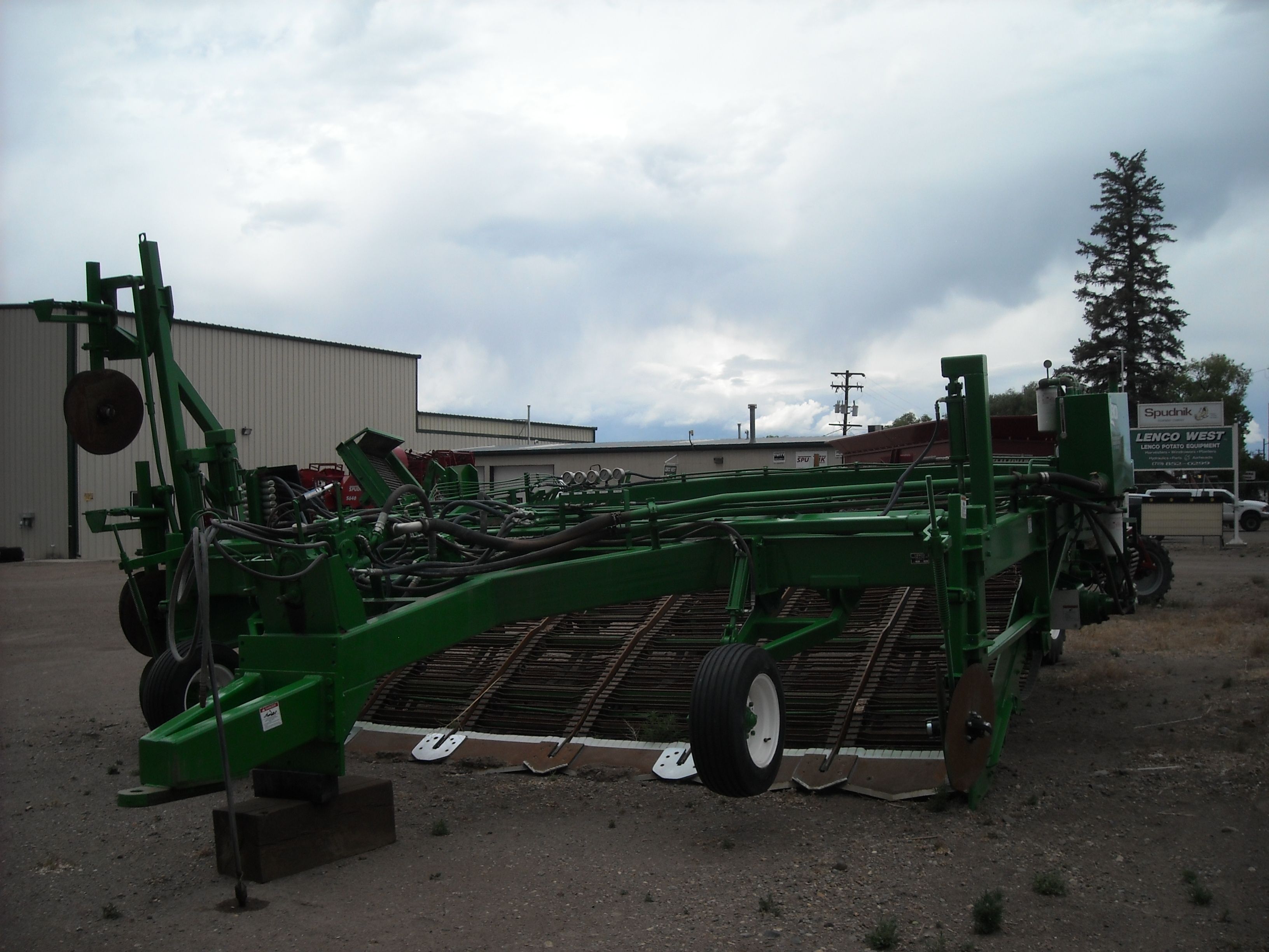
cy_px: 476
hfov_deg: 52.6
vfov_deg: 40.7
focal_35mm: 35
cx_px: 634
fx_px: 1283
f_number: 5.6
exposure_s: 1/353
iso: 64
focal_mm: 5.7
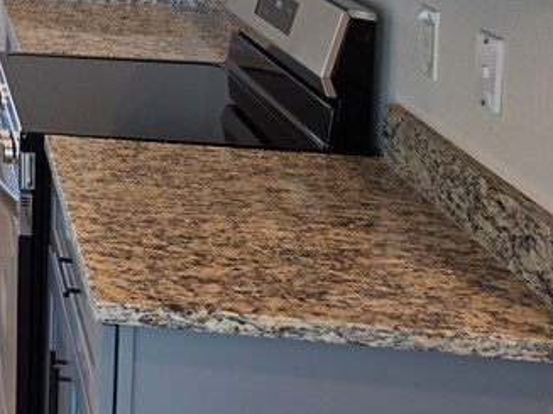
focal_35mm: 72
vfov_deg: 18.7
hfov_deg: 22.1
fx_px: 1150
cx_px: -289
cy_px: -149
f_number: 1.4
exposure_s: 1/120
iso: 25
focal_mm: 6.5
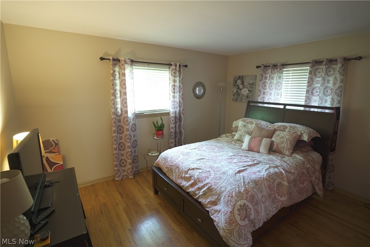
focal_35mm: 16
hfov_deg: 96.7
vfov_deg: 73.7
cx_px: 185
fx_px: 164
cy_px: 124
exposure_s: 1/30
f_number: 2.8
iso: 800
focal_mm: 11
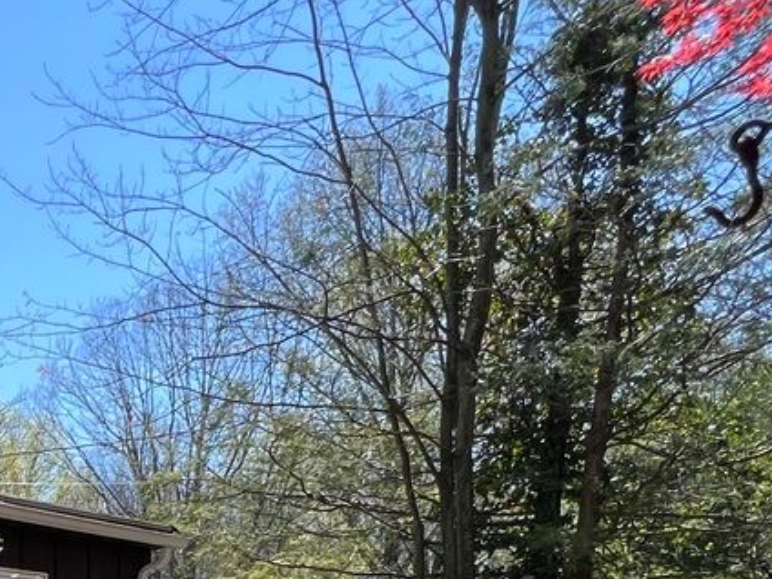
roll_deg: +0.6
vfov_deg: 24.5
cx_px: -226
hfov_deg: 31.8
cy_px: 868
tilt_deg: -7.9
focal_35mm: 46
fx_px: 1026
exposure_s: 1/483
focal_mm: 1.57
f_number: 1.8
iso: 32
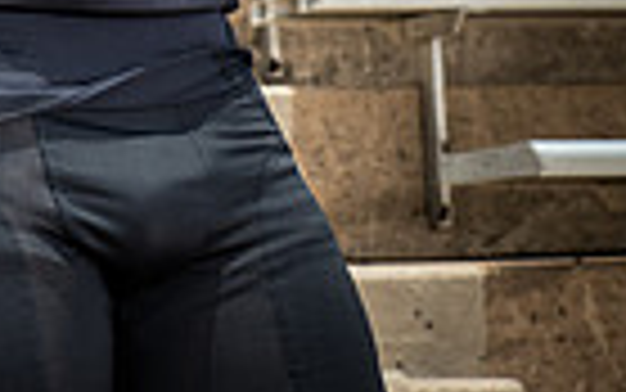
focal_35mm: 165
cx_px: -9
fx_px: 2816
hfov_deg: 12.5
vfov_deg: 7.5
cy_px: -541
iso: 100
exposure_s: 1/500
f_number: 7.1
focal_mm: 50
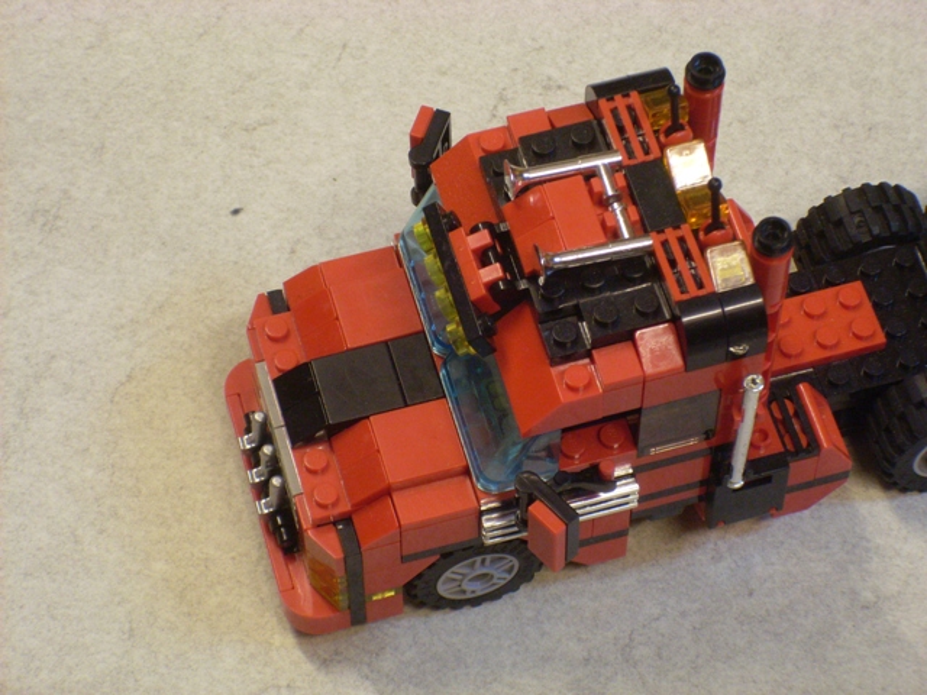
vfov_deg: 13.0
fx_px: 3053
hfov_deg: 17.3
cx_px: 464
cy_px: 348
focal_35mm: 114
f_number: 5.6
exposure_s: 1/6
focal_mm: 18.9
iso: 200
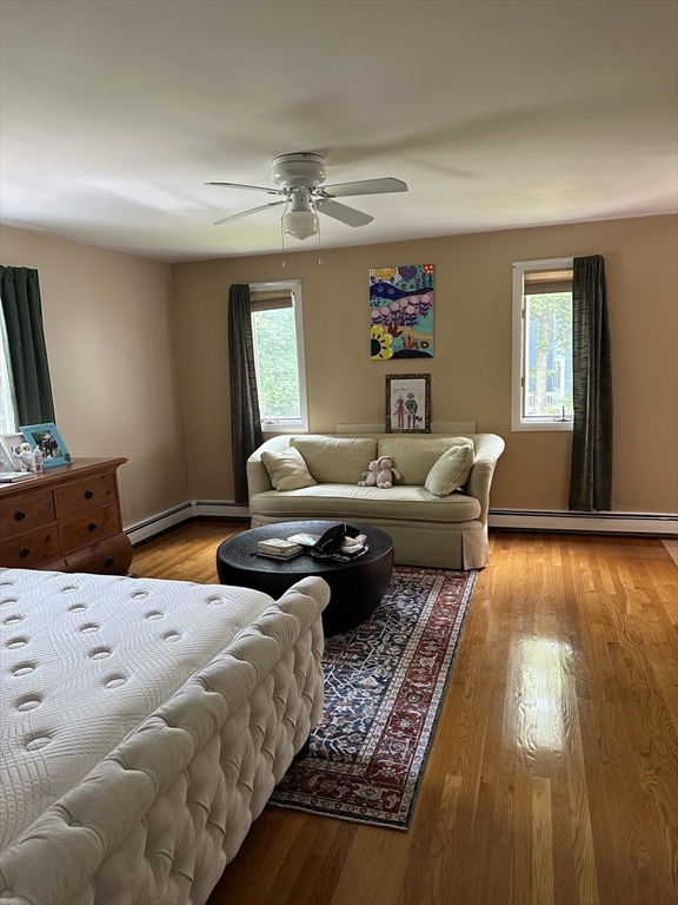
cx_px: 339
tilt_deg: -9.3
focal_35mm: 24
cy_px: 452
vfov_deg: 71.6
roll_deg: +2.7
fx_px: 627
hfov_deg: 56.8
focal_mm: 6.86
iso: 250
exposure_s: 1/60
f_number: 1.78
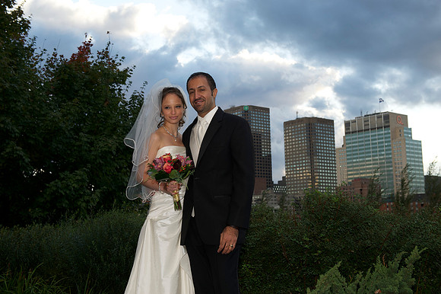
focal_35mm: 50
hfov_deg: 39.6
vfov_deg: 27.0
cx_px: 220
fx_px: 612
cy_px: 147
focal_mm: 50
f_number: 6.3
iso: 200
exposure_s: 1/160
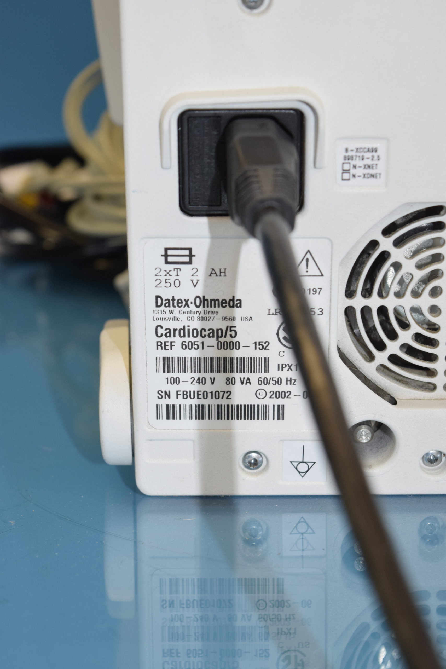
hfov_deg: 16.6
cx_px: 223
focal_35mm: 82
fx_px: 1533
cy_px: 334
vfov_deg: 24.6
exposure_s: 1/90
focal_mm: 55
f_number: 5.6
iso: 1000
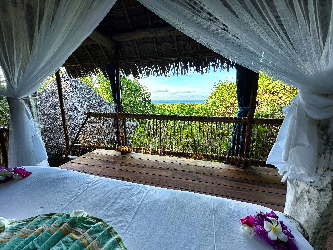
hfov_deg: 102.1
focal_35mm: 14
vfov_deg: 85.7
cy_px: 125
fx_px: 135
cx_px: 166
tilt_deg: -10.3
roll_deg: +0.2
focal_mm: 2.22
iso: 40
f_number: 2.2
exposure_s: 1/113
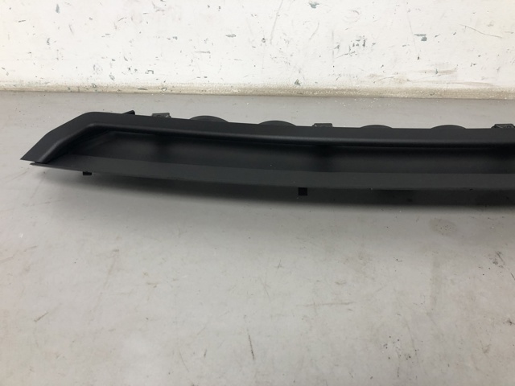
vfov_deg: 49.7
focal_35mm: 28
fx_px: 417
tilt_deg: -39.3
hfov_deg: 63.4
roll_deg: -1.9
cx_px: 258
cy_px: 193
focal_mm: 4
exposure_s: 1/33
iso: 32
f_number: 1.8
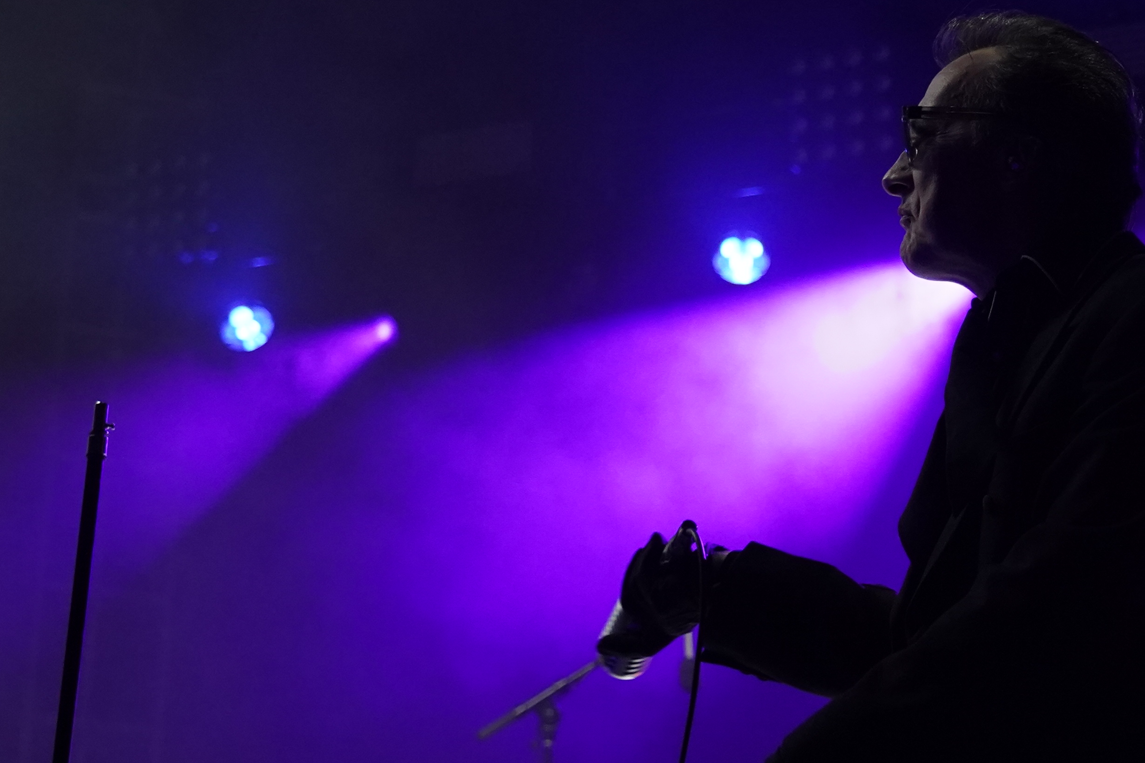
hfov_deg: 18.1
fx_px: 3562
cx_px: 924
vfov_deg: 12.2
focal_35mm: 112
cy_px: 542
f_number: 4
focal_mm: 46
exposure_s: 1/160
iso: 4000
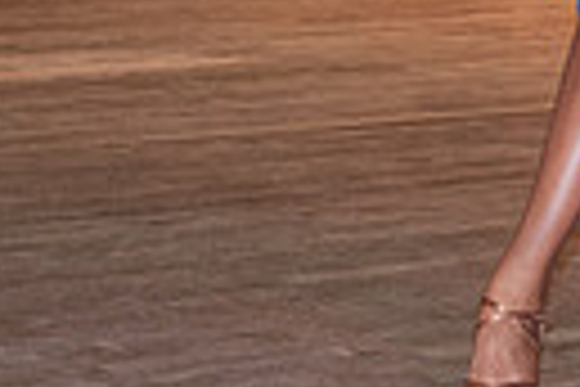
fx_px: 3029
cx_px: 624
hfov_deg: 10.8
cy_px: -386
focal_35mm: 188
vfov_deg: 7.0
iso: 800
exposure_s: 1/125
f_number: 3.2
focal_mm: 30
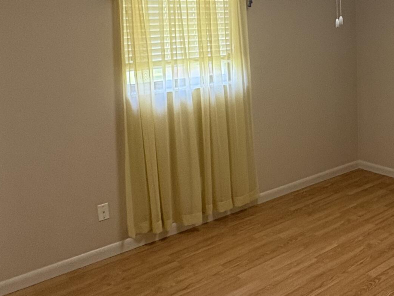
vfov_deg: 35.4
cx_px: 319
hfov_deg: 44.4
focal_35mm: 40
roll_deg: +1.8
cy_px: 84
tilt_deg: -6.3
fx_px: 455
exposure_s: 1/60
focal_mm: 2.22
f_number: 2.2
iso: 250
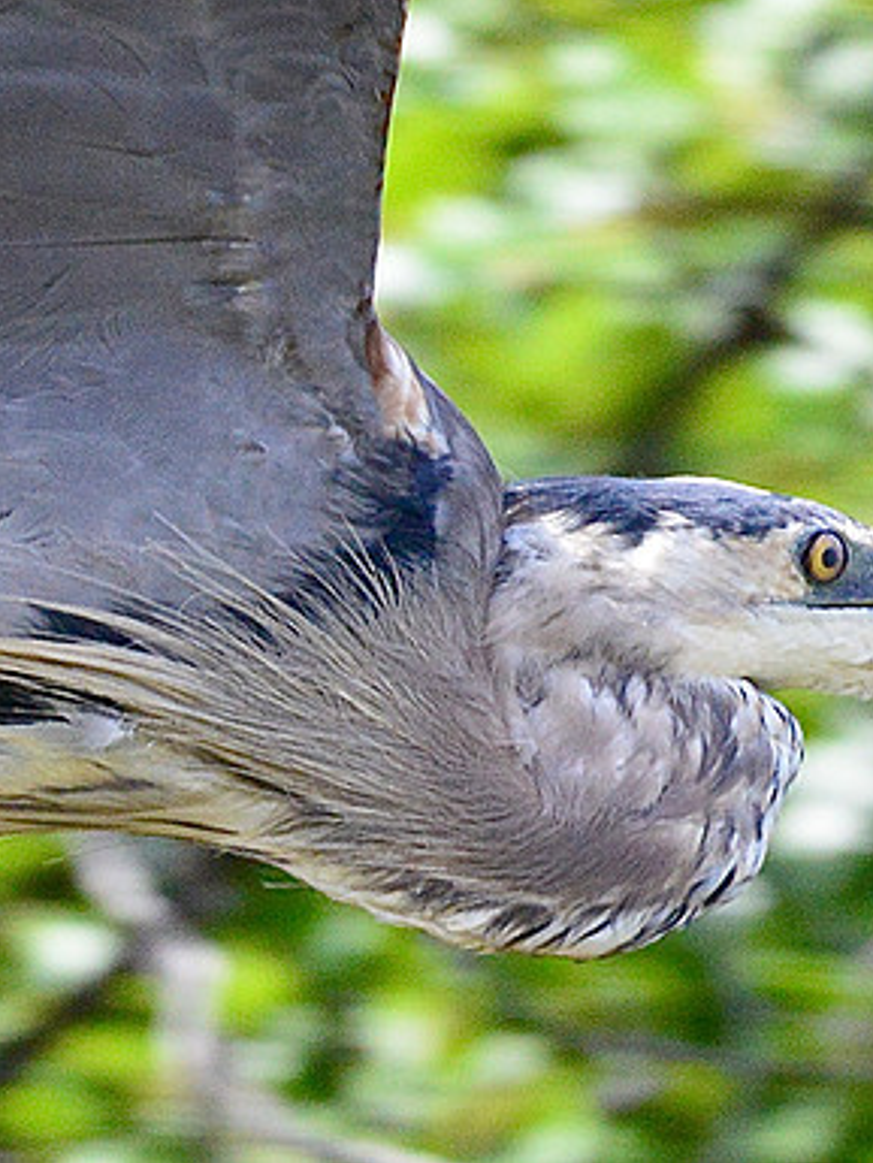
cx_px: 646
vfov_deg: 2.3
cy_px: 582
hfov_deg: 1.7
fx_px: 29238
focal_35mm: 870
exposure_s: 1/500
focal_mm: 600
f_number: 13
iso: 2000
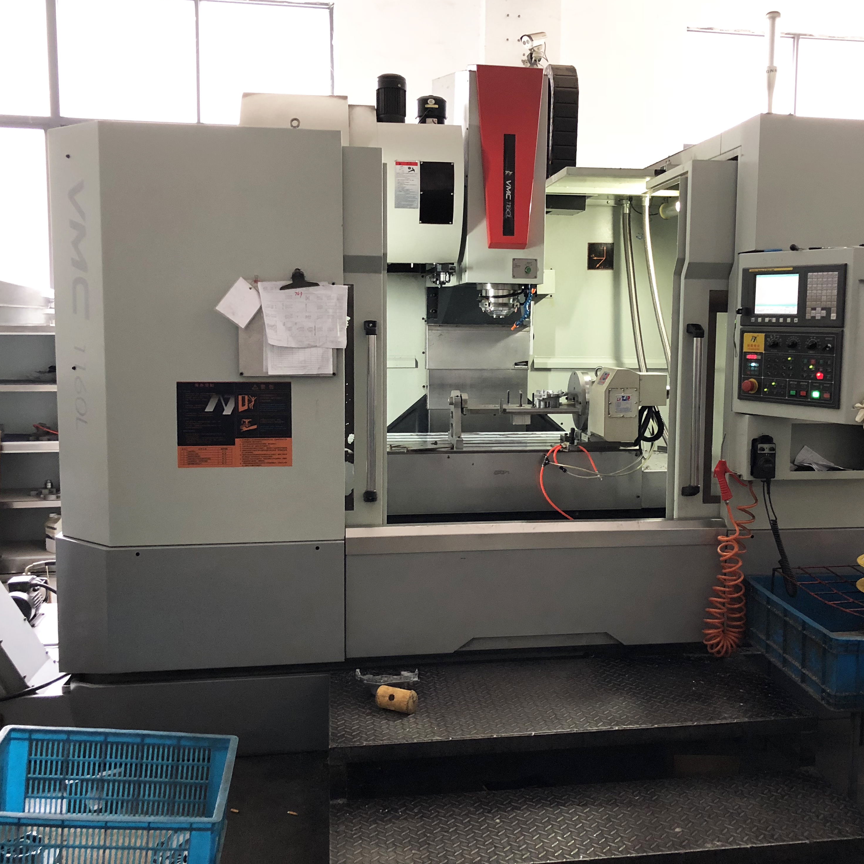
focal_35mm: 34
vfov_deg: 48.4
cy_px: 420
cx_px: 485
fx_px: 960
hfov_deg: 48.3
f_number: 1.8
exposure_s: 1/17
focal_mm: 4
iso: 64
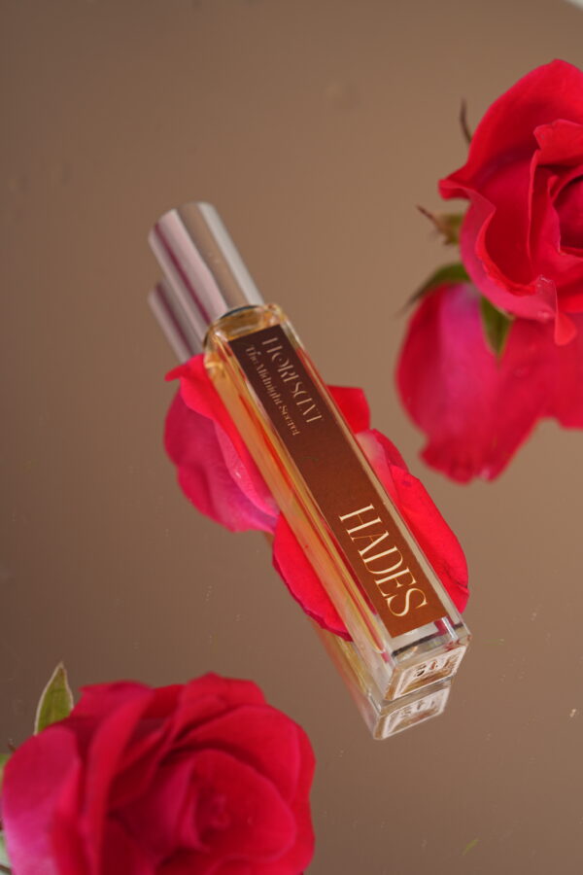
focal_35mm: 70
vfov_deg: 28.8
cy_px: 438
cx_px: 292
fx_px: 1700
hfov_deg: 19.5
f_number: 7.1
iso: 160
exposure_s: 1/125
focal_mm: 70
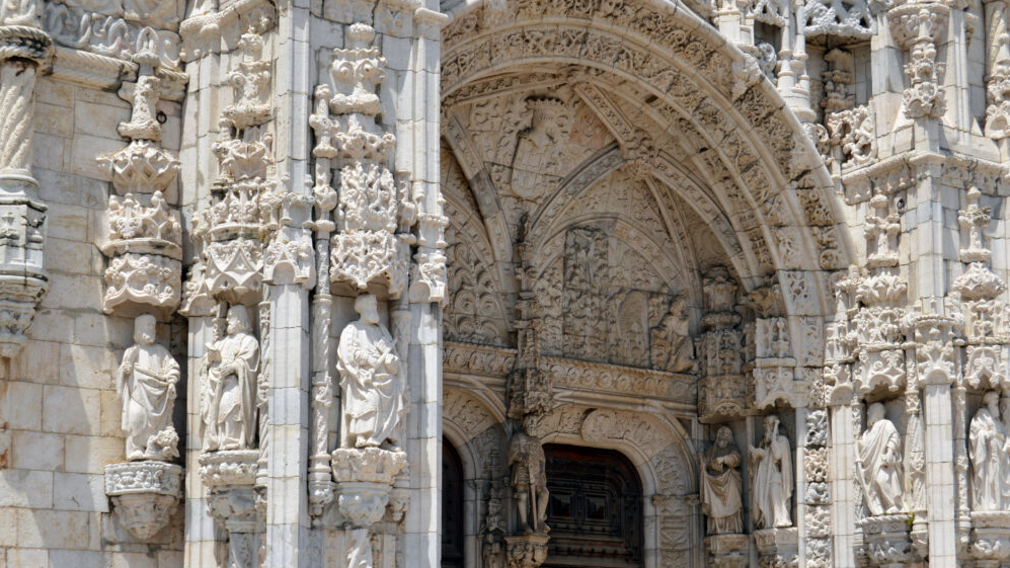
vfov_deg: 16.6
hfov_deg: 29.1
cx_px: 512
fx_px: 1943
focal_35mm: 73
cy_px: 258
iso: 100
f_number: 8
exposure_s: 1/250
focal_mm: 45
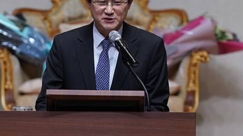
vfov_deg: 1.8
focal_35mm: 659
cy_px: 24
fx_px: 4244
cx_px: 102
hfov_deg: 3.3
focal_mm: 300
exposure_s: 1/160
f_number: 5
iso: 2500
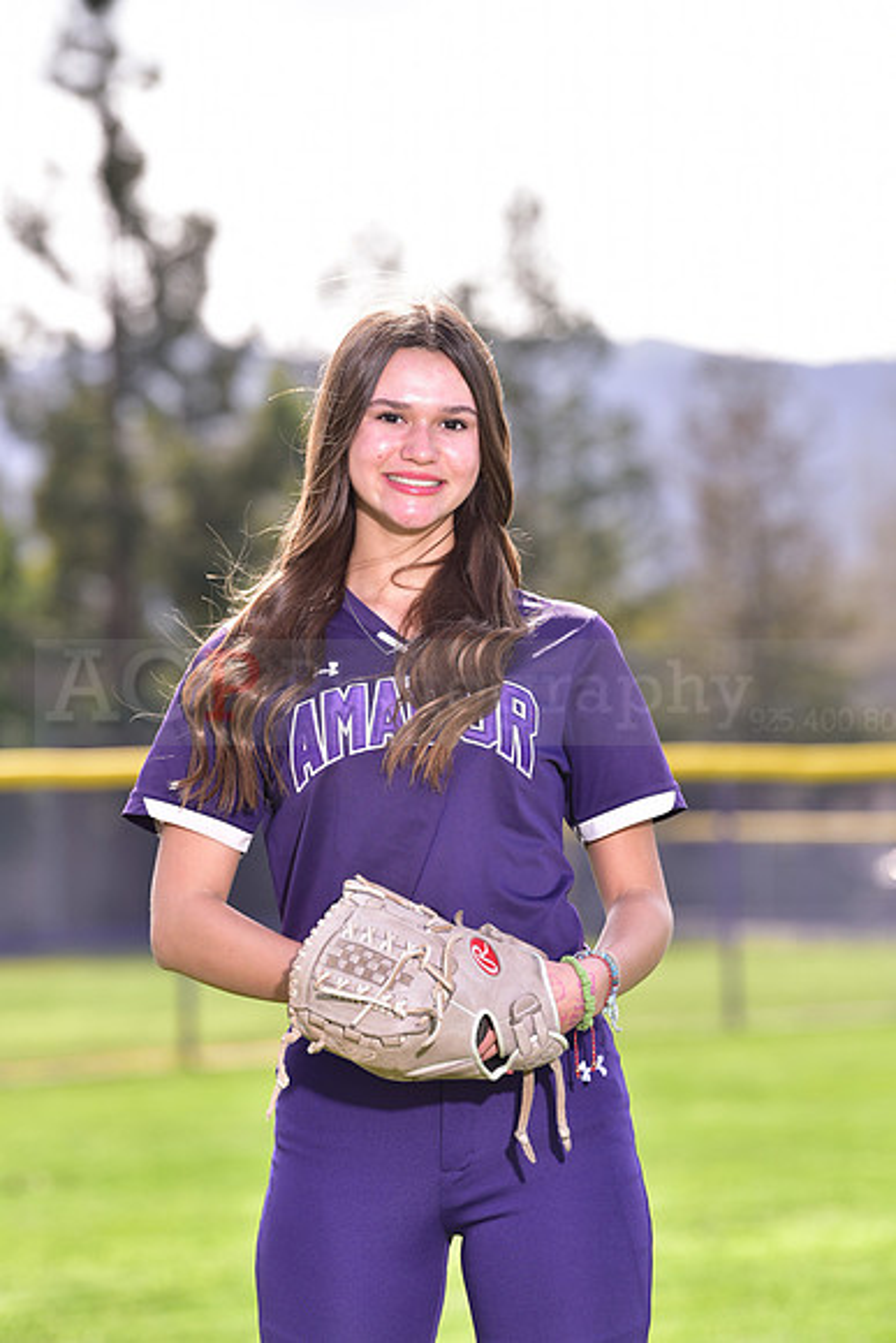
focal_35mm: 175
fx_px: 6529
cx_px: 448
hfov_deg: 7.9
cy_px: 672
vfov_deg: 11.7
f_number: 5
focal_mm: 175
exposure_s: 1/250
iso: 100
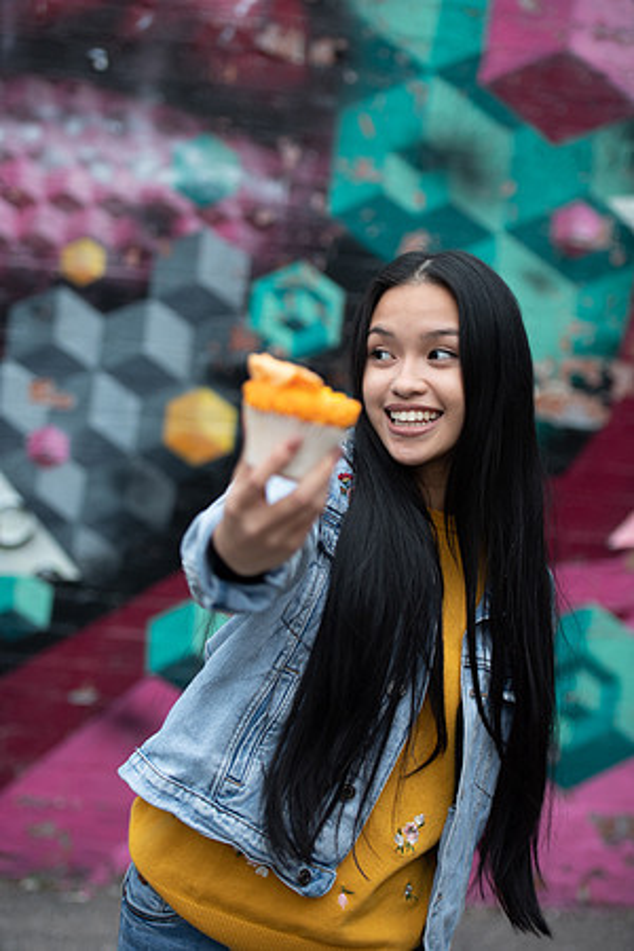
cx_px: 317
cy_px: 476
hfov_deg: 19.5
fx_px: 1849
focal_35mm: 70
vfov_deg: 28.8
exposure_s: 1/125
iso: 250
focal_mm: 70
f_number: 2.8
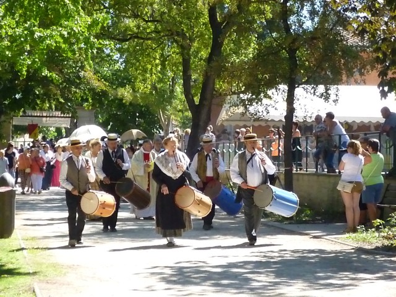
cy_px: 148
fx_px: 1407
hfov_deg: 16.0
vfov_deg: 12.0
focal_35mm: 123
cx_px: 198
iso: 1600
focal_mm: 22.1
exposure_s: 1/200
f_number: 16
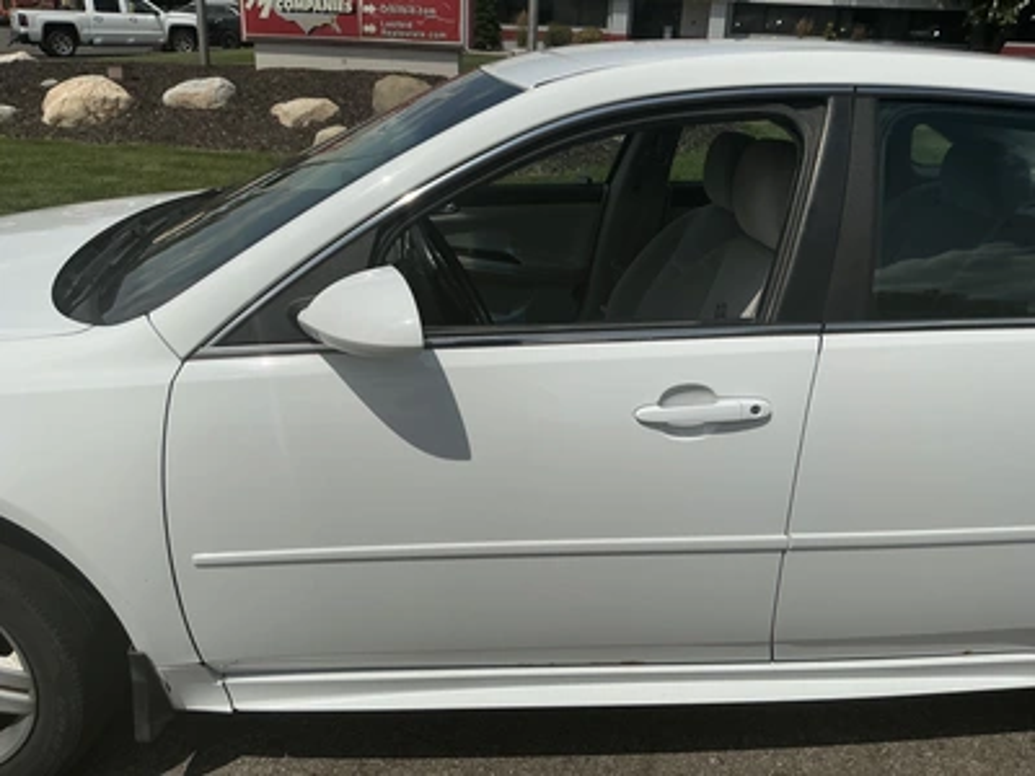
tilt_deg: -20.1
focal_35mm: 28
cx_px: 518
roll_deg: -3.5
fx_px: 837
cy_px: 388
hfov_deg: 63.4
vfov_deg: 49.7
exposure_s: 1/6536
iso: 25
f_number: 1.8
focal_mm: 3
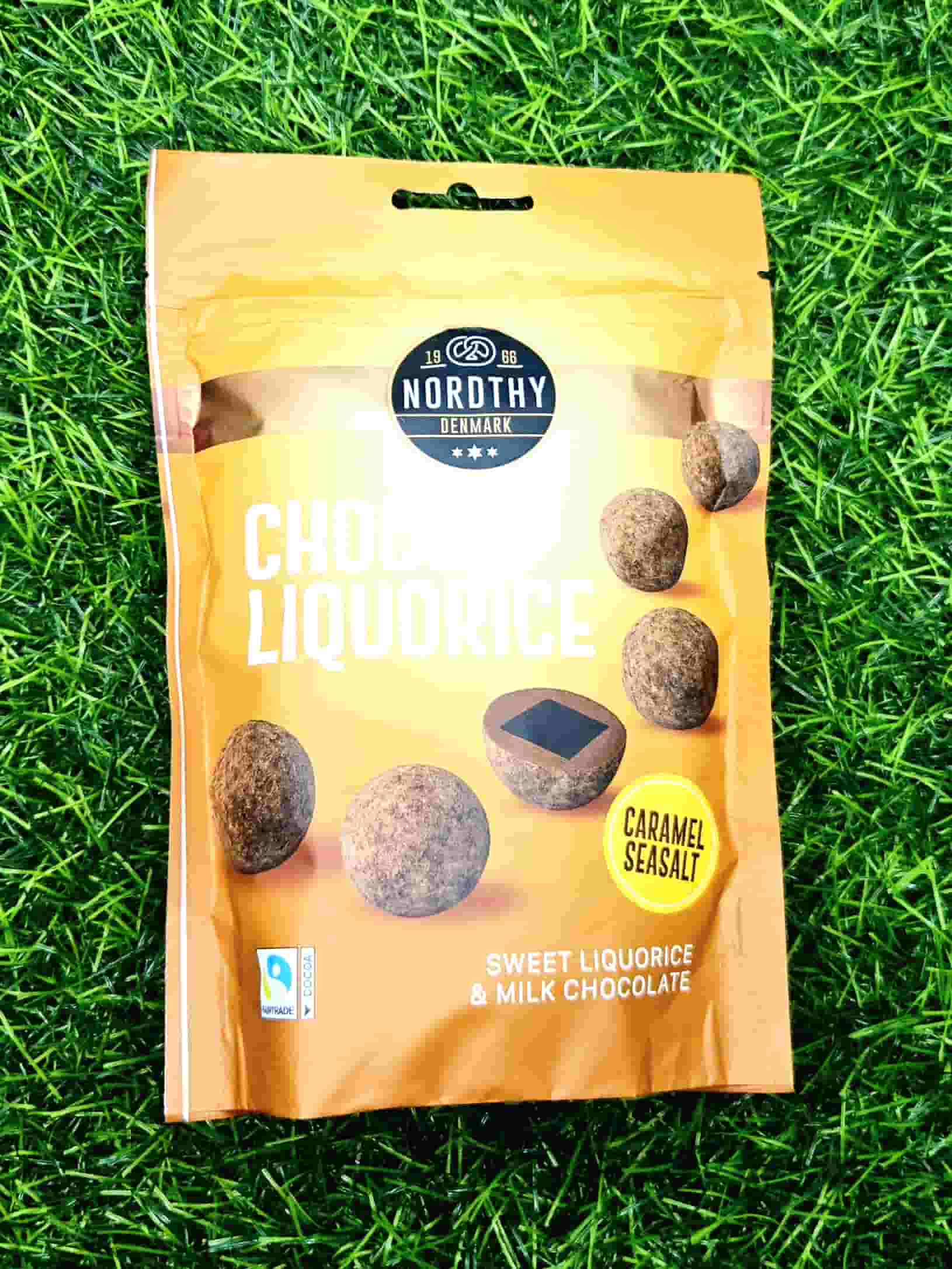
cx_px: 476
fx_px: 843
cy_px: 634
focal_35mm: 23
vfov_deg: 73.9
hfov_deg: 58.9
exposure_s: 1/526
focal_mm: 5.4
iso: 160
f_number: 1.8
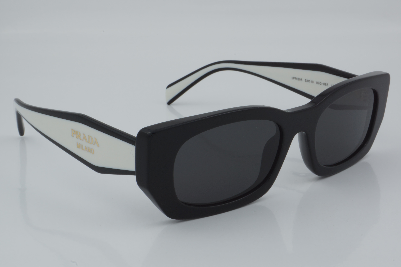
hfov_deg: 27.0
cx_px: 200
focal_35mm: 75
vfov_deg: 18.2
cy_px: 134
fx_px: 835
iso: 100
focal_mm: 50
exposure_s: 1/4
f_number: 32
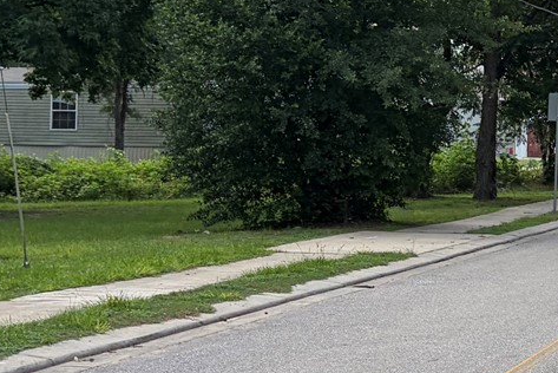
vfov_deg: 11.7
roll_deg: -2.0
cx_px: 802
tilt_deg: +2.2
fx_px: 1815
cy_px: 99
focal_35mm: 117
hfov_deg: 16.2
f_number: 1.6
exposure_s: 1/1799
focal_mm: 5.96
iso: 64
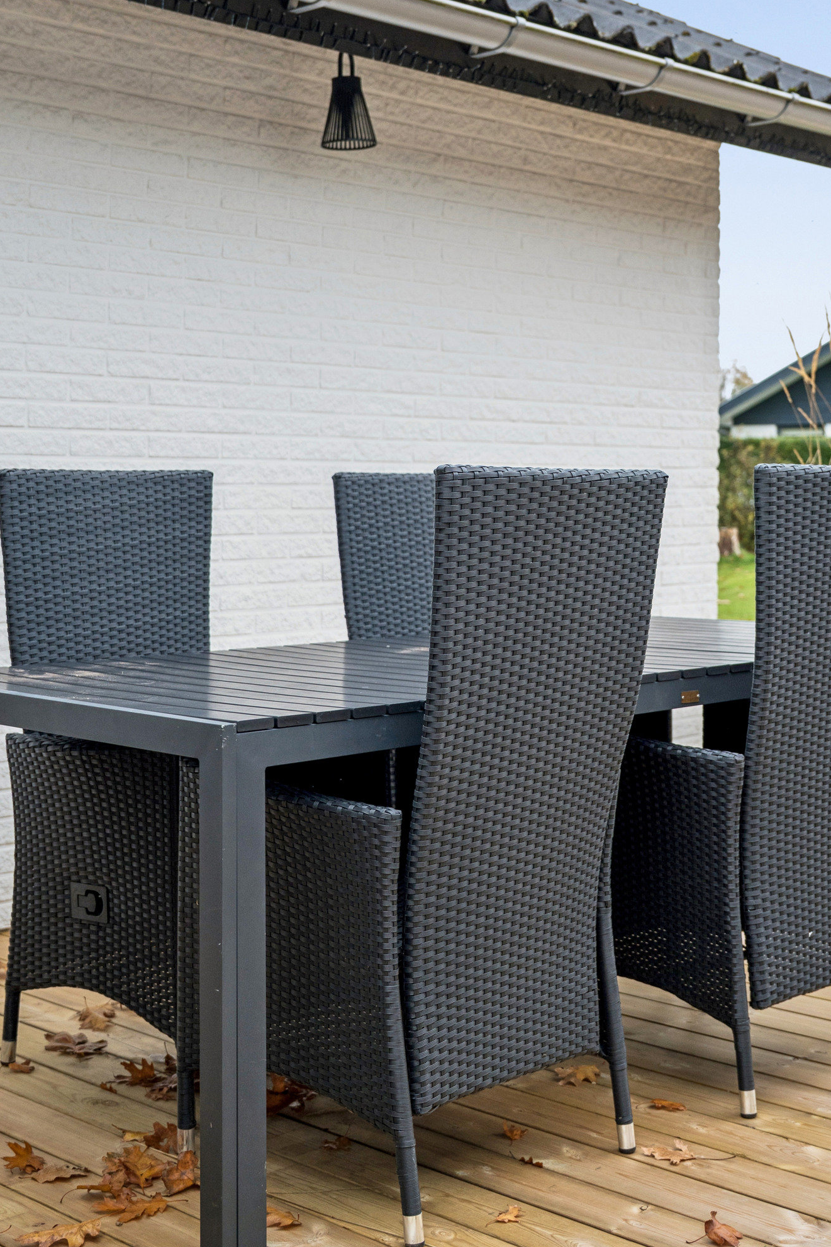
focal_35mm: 53
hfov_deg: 25.5
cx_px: 435
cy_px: 484
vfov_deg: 37.3
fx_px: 1835
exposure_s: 1/200
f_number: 3.5
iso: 500
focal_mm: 35
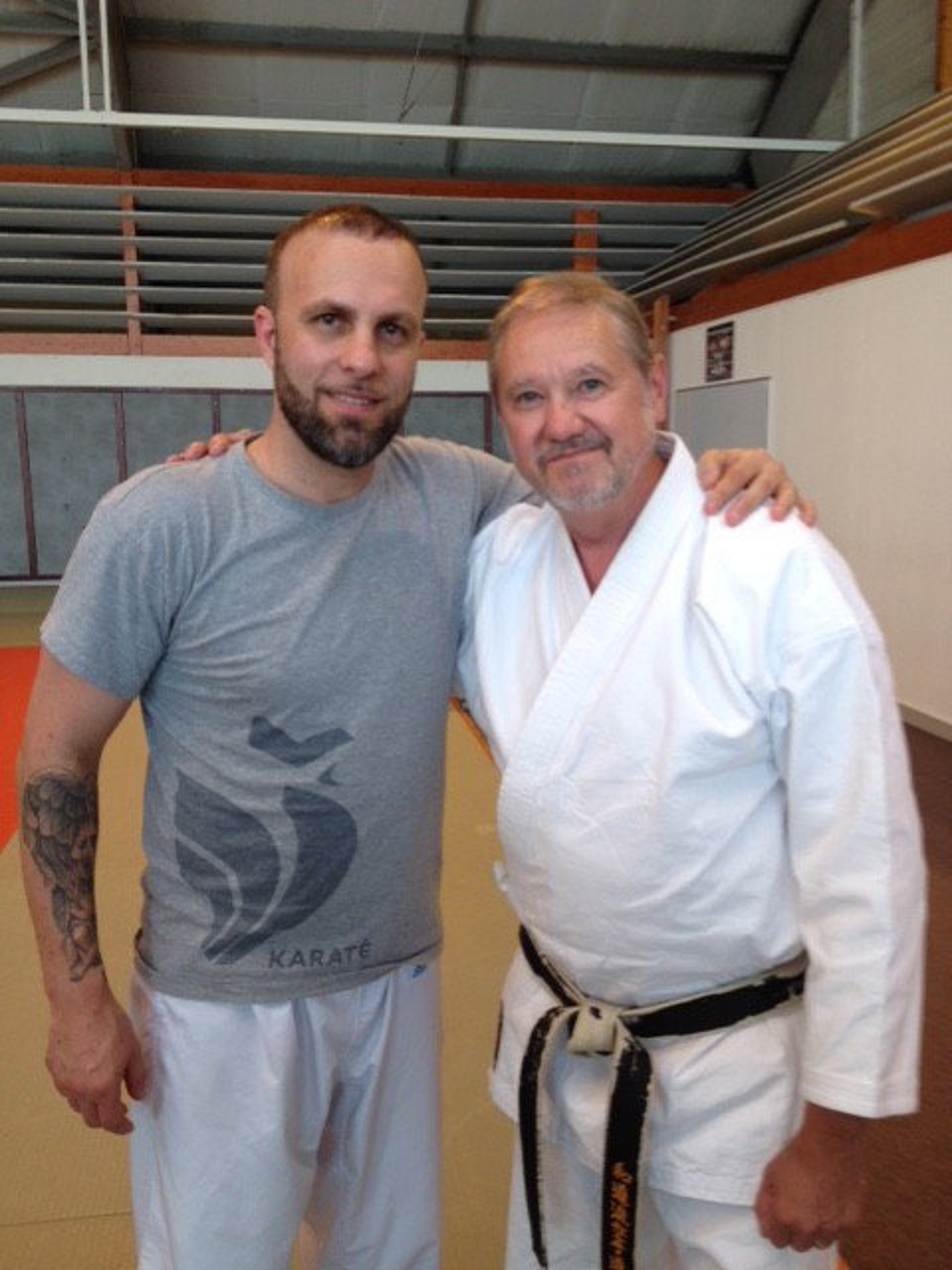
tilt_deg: -7.7
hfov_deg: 40.7
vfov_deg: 52.6
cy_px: 635
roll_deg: +0.7
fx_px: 1283
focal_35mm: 35
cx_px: 476
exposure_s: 1/30
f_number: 2.4
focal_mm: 4.28
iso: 50
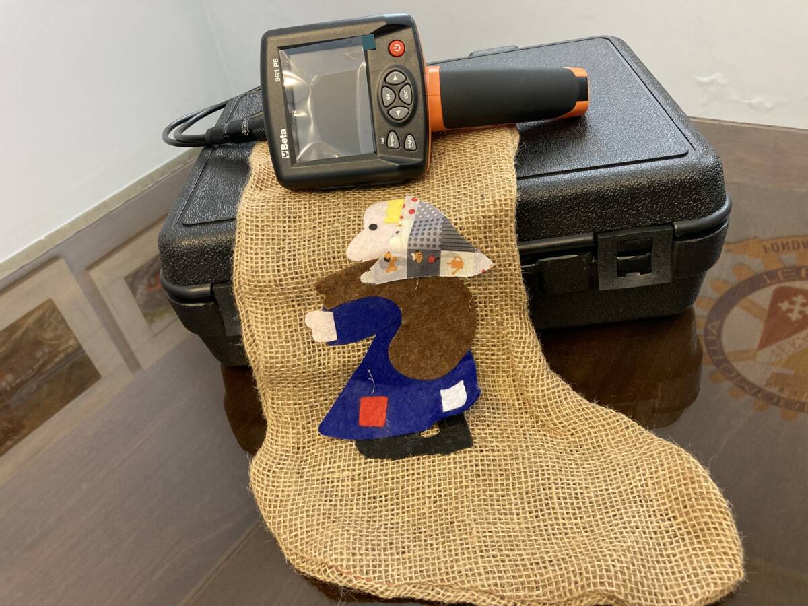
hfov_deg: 63.4
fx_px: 654
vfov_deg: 49.7
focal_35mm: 28
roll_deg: +11.8
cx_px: 404
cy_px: 303
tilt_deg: -39.3
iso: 160
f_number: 1.8
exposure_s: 1/50
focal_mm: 3.99
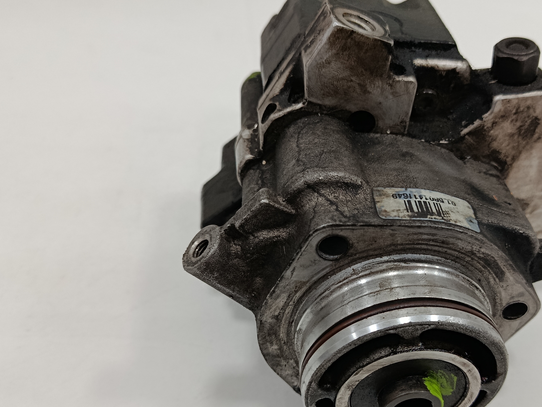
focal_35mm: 36
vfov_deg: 39.5
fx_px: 564
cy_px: 244
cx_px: 349
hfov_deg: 50.7
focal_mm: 5.24
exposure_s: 1/100
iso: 1016
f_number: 1.7
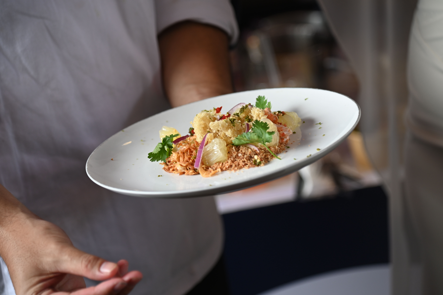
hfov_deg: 17.1
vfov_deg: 11.4
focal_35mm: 120
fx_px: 1476
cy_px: 148
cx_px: 222
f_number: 4
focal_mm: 120
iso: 400
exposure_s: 1/250
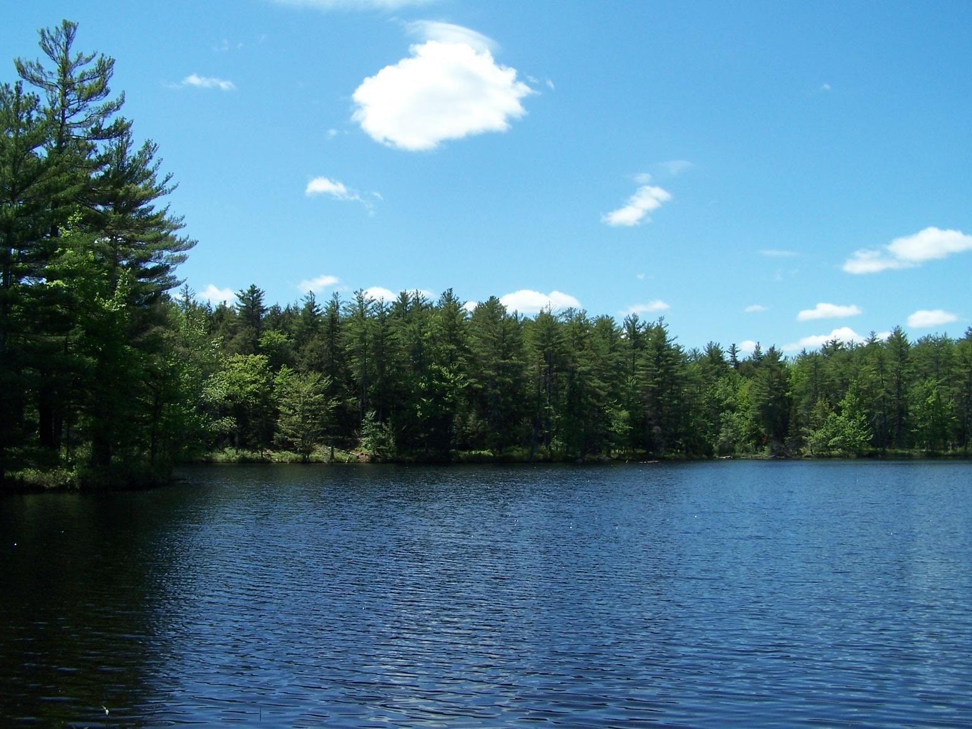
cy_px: 364
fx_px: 1067
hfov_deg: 49.0
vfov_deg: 37.7
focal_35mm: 38
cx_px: 486
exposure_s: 1/750
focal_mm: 6.3
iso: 80
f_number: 4
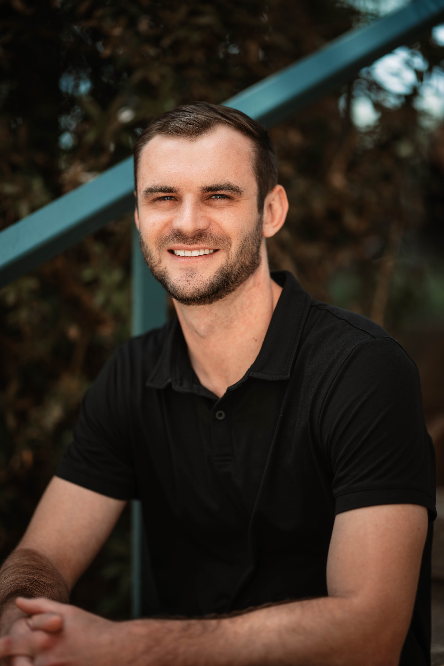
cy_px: 333
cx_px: 222
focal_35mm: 85
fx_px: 1571
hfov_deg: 16.1
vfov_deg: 23.9
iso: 100
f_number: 1.4
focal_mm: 85
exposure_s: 1/1600
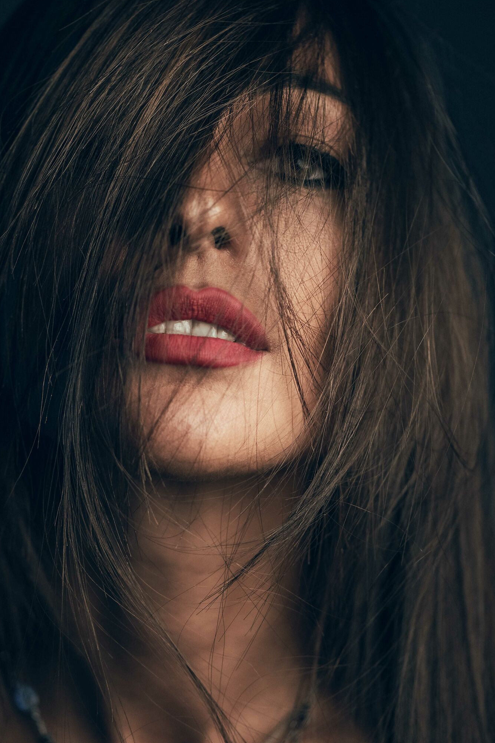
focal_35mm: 126
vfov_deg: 16.3
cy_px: 429
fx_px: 2599
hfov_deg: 10.9
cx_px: 199
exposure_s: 1/125
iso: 500
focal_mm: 105
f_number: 3.2
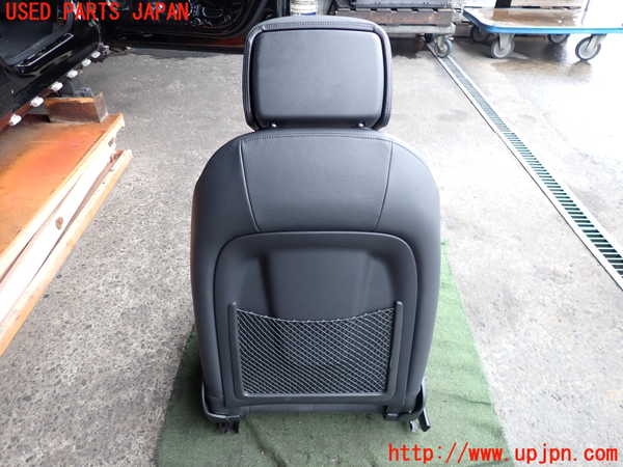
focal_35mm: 25
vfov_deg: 54.9
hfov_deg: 69.4
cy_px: 234
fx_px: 450
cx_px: 312
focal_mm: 4.5
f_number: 2
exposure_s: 1/60
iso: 125
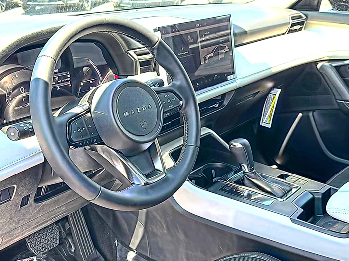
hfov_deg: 52.6
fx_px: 353
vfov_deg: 40.7
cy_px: 130
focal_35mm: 35
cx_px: 174
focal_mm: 6.86
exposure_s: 1/238
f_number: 1.78
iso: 64
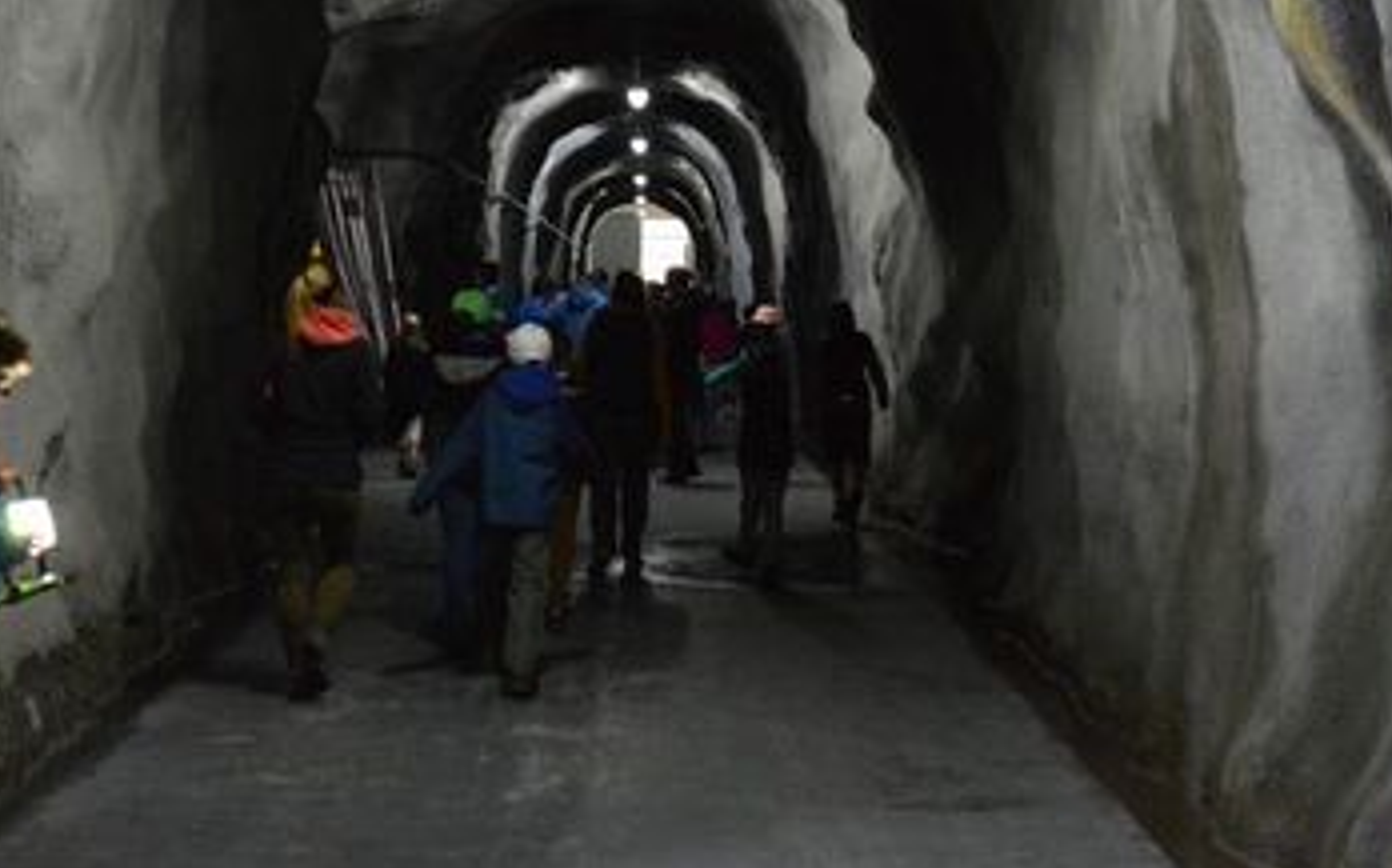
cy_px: 336
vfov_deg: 16.5
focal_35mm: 79
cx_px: 528
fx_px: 2995
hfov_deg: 26.1
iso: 3200
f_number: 4.2
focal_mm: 30
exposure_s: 1/40
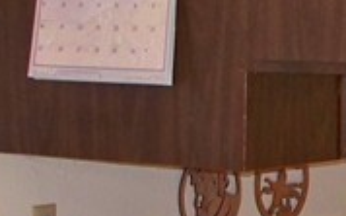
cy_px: 276
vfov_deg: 6.1
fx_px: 2007
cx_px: 523
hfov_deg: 9.6
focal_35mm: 213
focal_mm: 7.54
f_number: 2.8
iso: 200
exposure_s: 1/30
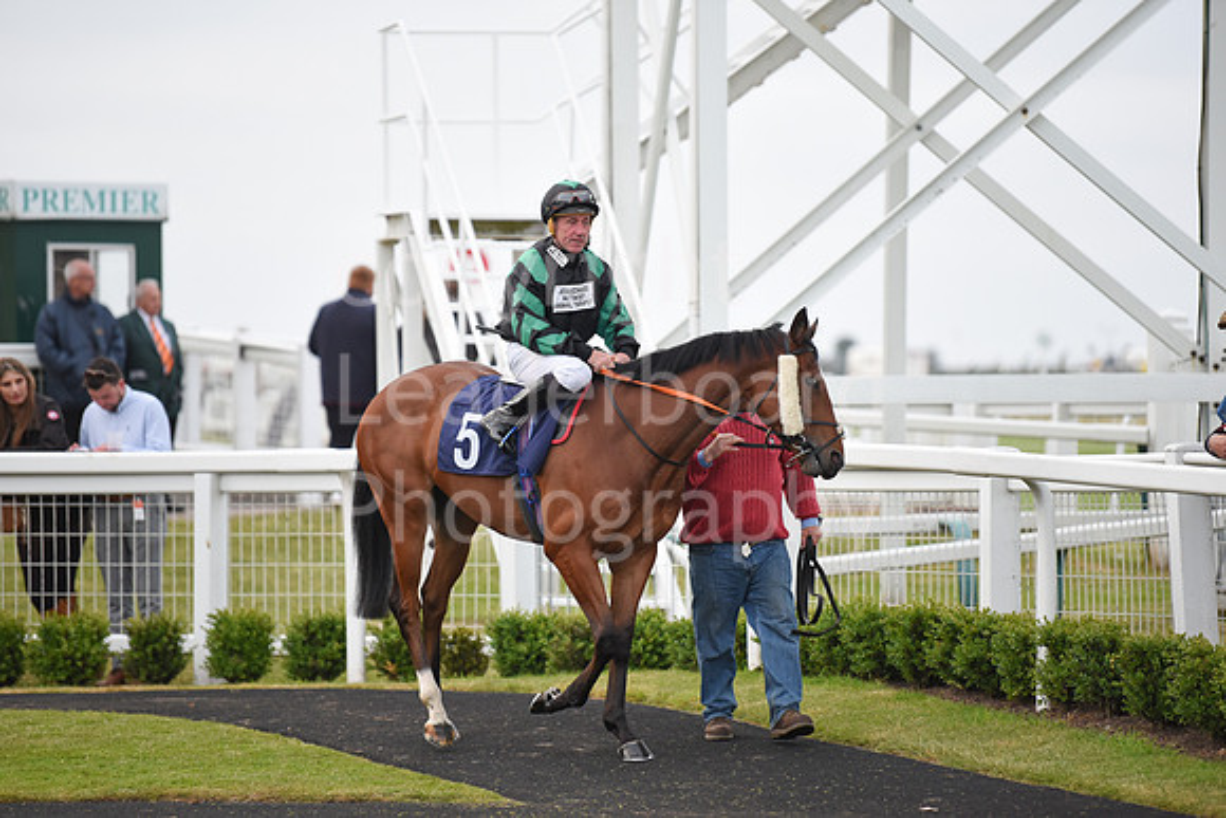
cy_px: 409
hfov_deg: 10.3
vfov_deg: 6.9
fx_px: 6812
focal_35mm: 200
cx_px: 613
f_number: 3.2
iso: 1600
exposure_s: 1/640
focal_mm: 200
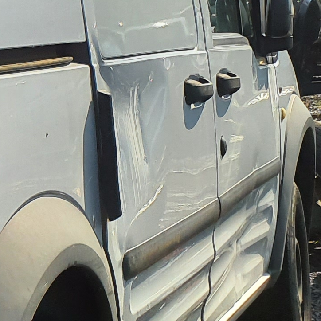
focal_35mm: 136
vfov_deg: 12.8
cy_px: 57
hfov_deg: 11.7
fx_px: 1427
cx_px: -297
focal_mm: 3.58
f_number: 1.9
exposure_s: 1/2856
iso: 40
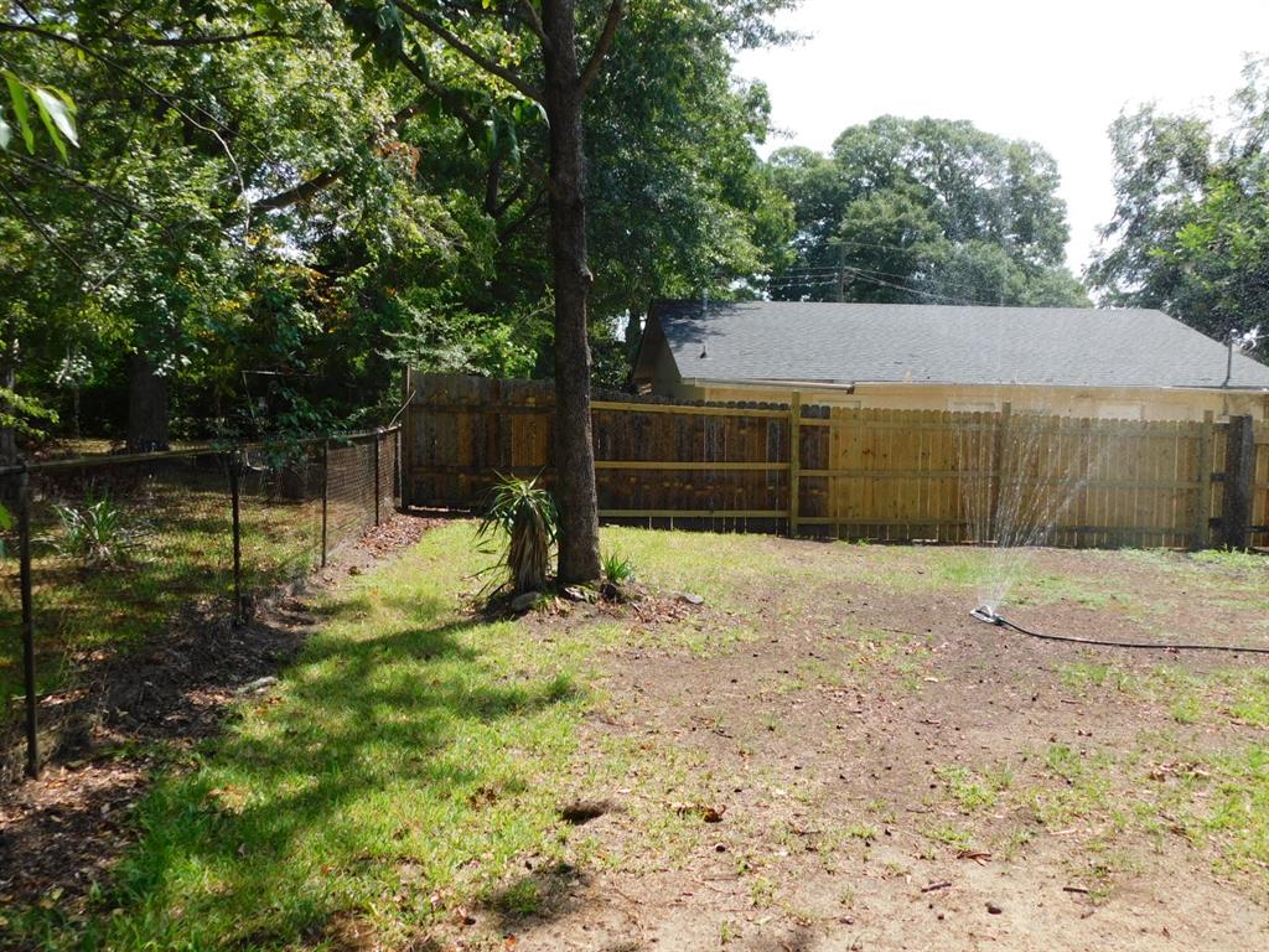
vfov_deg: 46.8
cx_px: 634
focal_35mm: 30
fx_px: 1100
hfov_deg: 60.0
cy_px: 476
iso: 125
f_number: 3.2
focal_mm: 5.3
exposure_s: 1/640
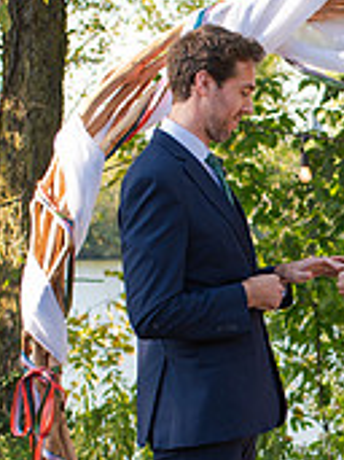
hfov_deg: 10.5
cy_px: 404
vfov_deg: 14.2
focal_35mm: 138
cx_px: 442
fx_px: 1831
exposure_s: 1/640
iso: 280
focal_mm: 35
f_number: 3.2
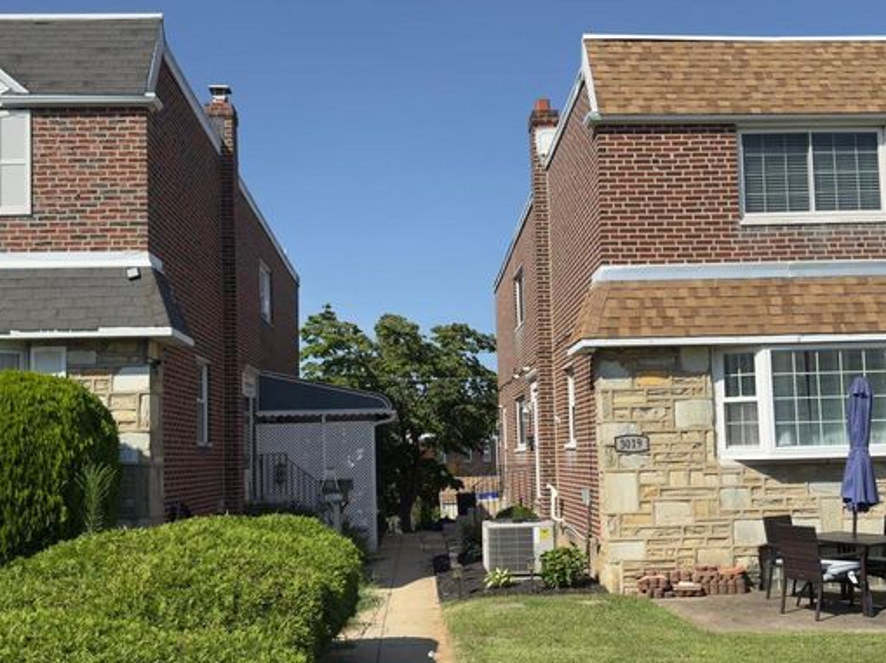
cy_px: 382
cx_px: 486
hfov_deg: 63.3
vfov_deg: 49.5
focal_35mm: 28
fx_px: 716
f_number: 1.78
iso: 100
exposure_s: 1/5618
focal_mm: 6.76
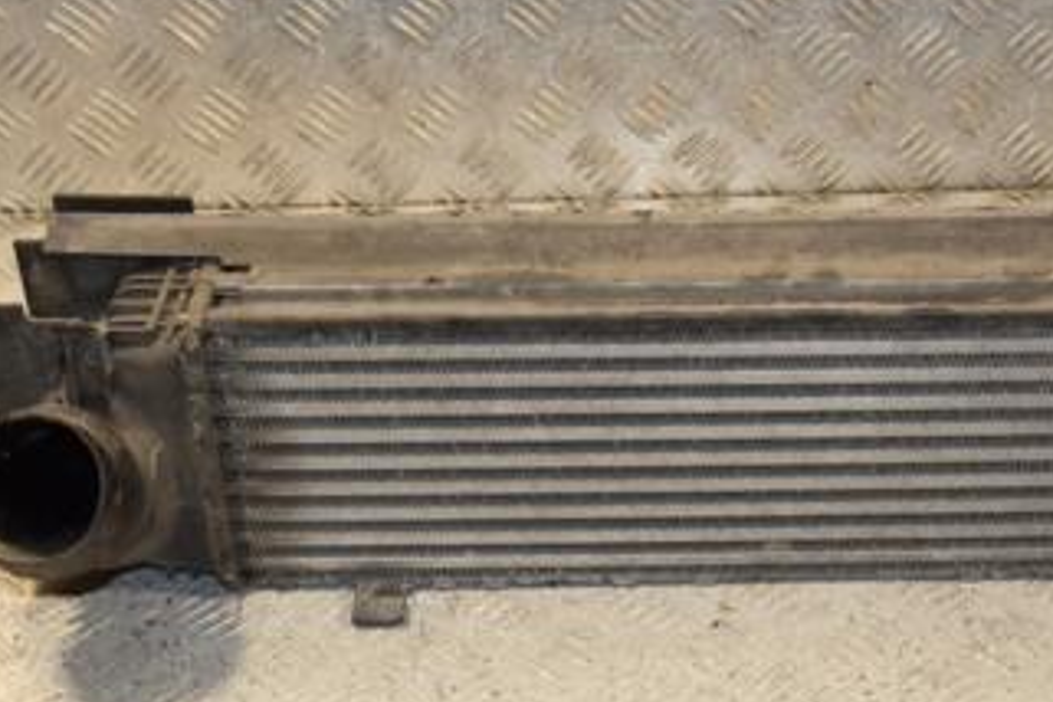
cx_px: 758
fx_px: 2135
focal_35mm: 73
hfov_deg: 27.4
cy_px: 348
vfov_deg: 18.7
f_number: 5.6
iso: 800
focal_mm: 26
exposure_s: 1/200
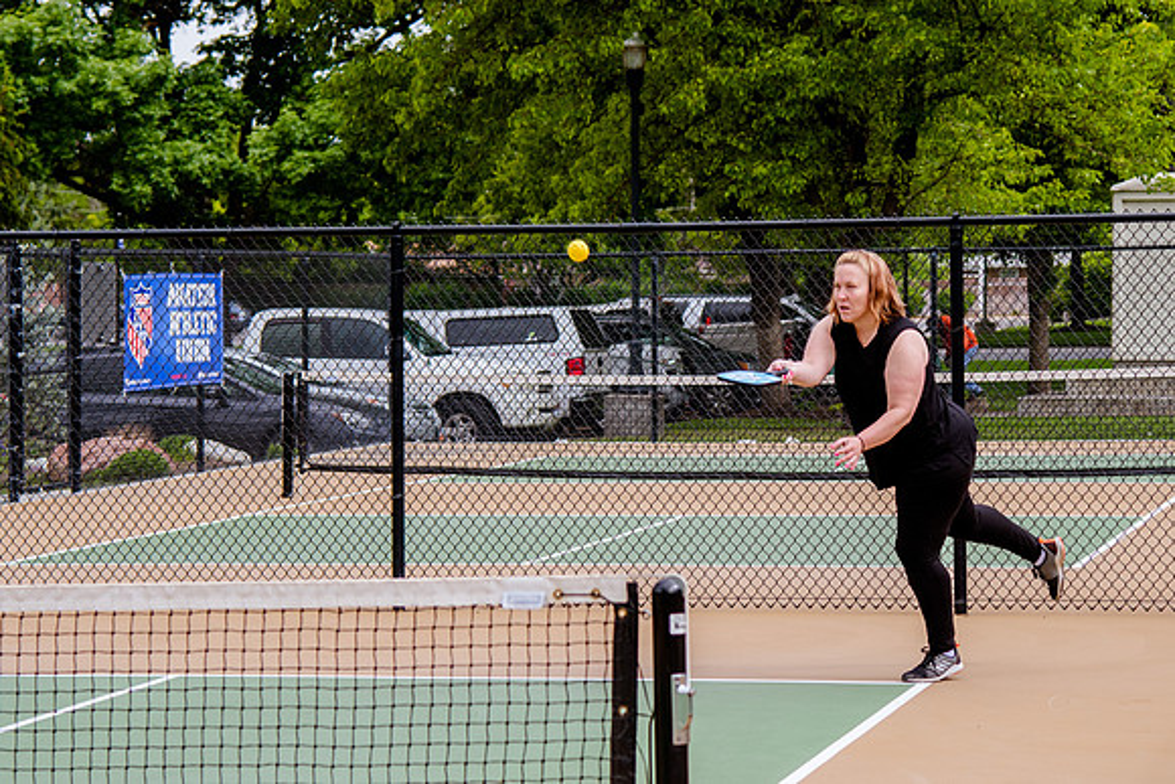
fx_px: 3876
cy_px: 397
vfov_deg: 11.6
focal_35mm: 119
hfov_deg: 17.2
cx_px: 605
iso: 200
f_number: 4.5
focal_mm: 65
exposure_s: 1/800
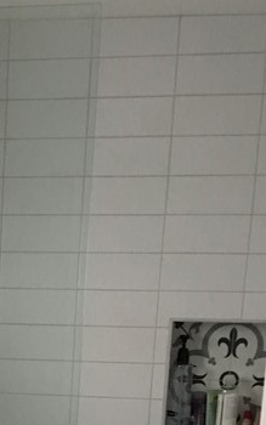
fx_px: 1043
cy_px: 577
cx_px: -69
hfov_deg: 14.0
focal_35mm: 90
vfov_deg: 20.7
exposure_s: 1/4
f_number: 2.2
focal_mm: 4.15
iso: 64
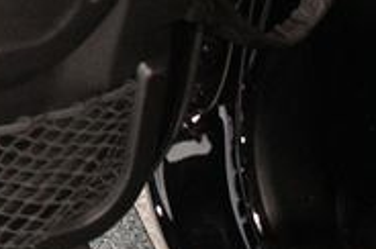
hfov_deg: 16.5
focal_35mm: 115
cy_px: -137
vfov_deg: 11.3
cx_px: -159
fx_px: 1199
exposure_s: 1/60
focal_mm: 22
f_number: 3.5
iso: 5000
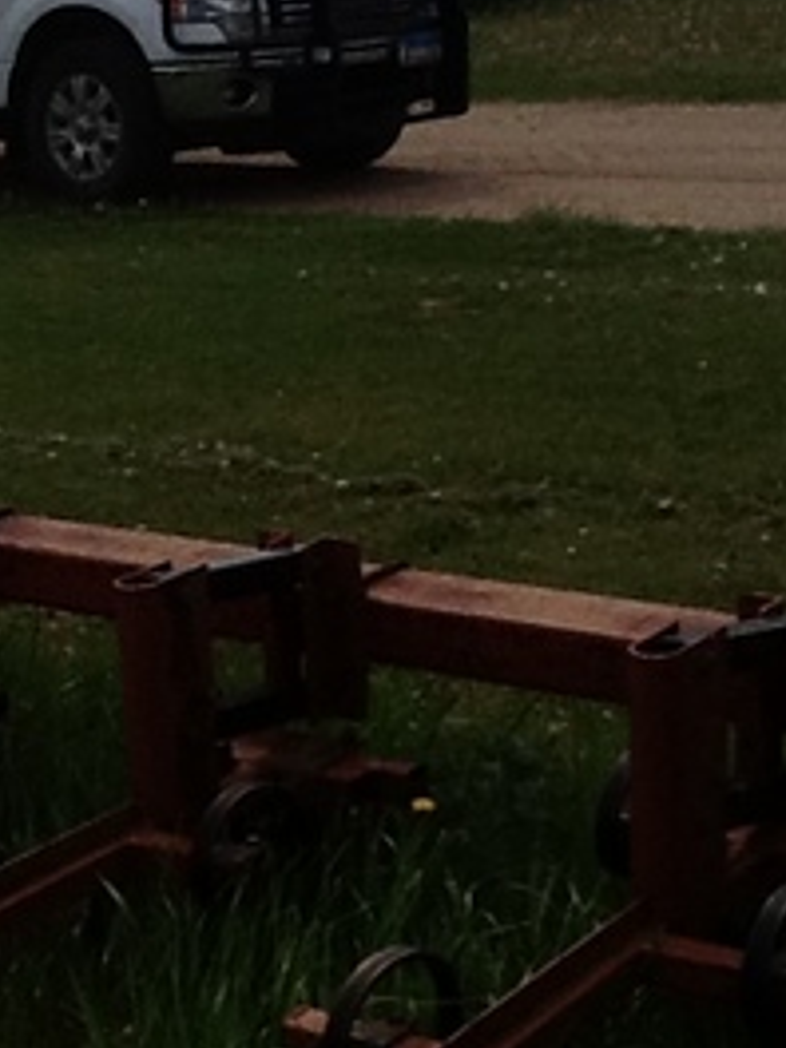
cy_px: 730
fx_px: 1998
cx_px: 60
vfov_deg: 29.1
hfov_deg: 21.7
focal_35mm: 66
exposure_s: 1/3831
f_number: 2.4
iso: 64
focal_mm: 2.03
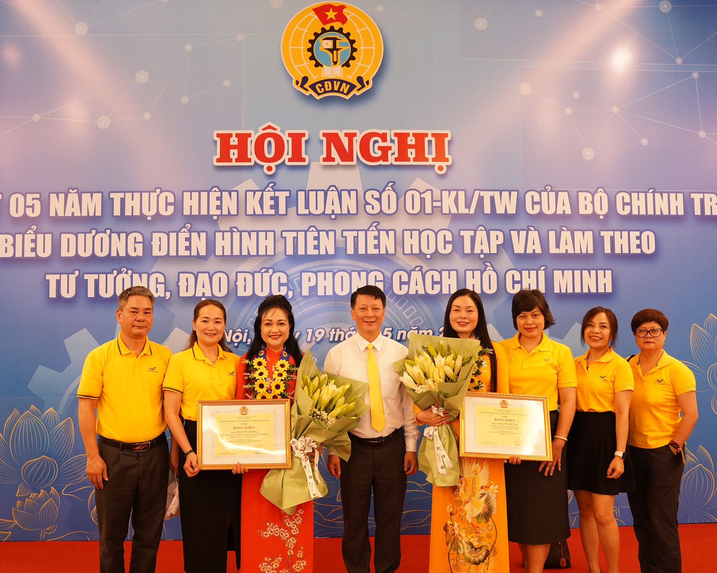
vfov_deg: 41.4
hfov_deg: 50.5
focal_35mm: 36
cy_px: 286
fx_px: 760
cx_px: 332
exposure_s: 1/50
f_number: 4
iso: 1600
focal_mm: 31.7
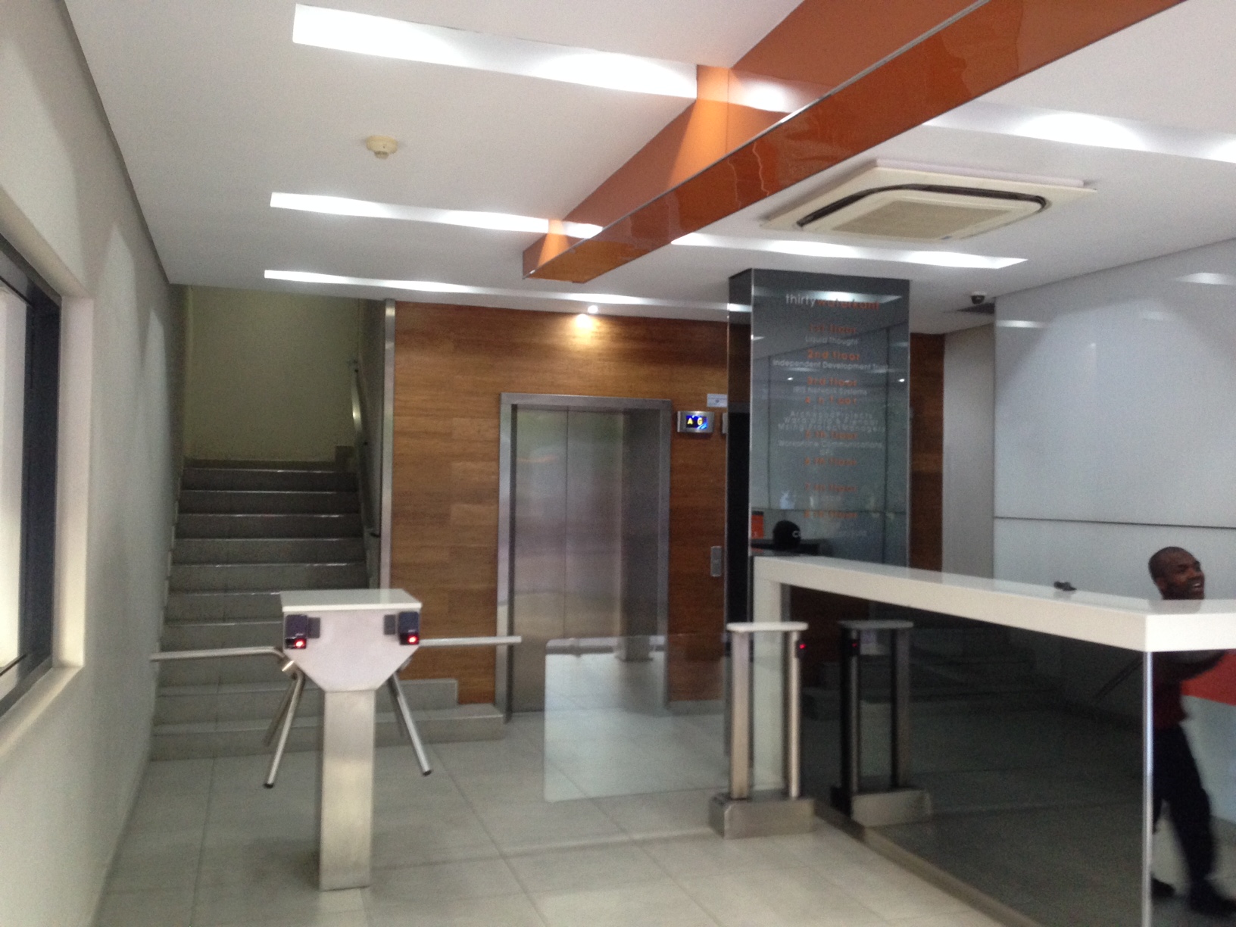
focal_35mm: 33
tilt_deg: +3.0
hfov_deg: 55.4
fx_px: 1178
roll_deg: -0.3
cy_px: 464
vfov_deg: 42.9
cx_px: 618
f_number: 2.4
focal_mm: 4.12
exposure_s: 1/20
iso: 200
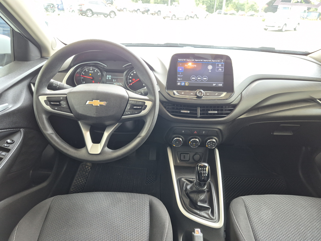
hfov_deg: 73.9
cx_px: 160
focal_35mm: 23
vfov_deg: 58.9
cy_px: 120
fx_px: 213
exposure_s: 1/120
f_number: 1.8
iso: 400
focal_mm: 5.4
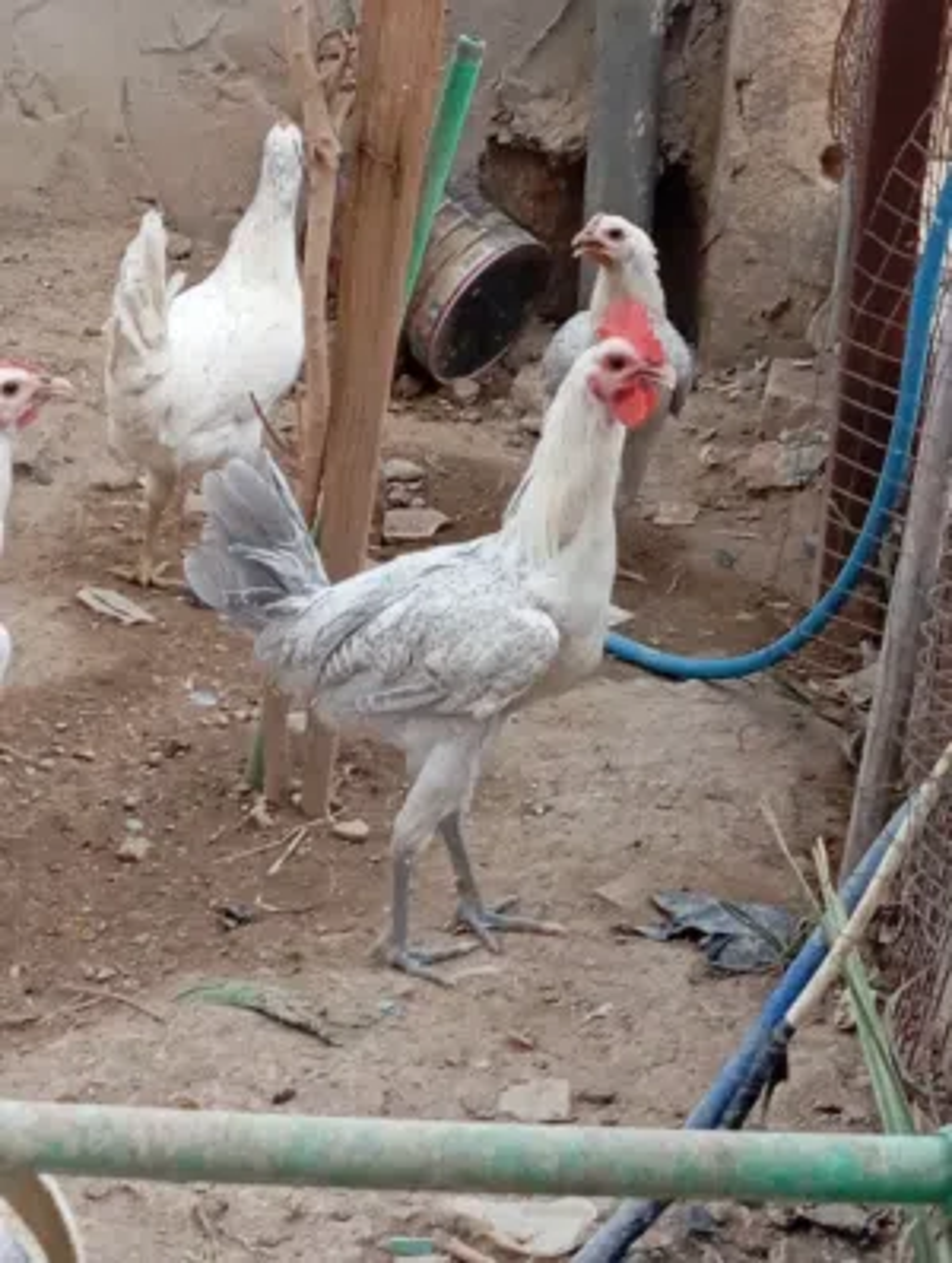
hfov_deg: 19.4
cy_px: 632
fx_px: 2778
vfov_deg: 25.6
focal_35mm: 76
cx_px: 476
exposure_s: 1/50
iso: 457
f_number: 1.8
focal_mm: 4.22
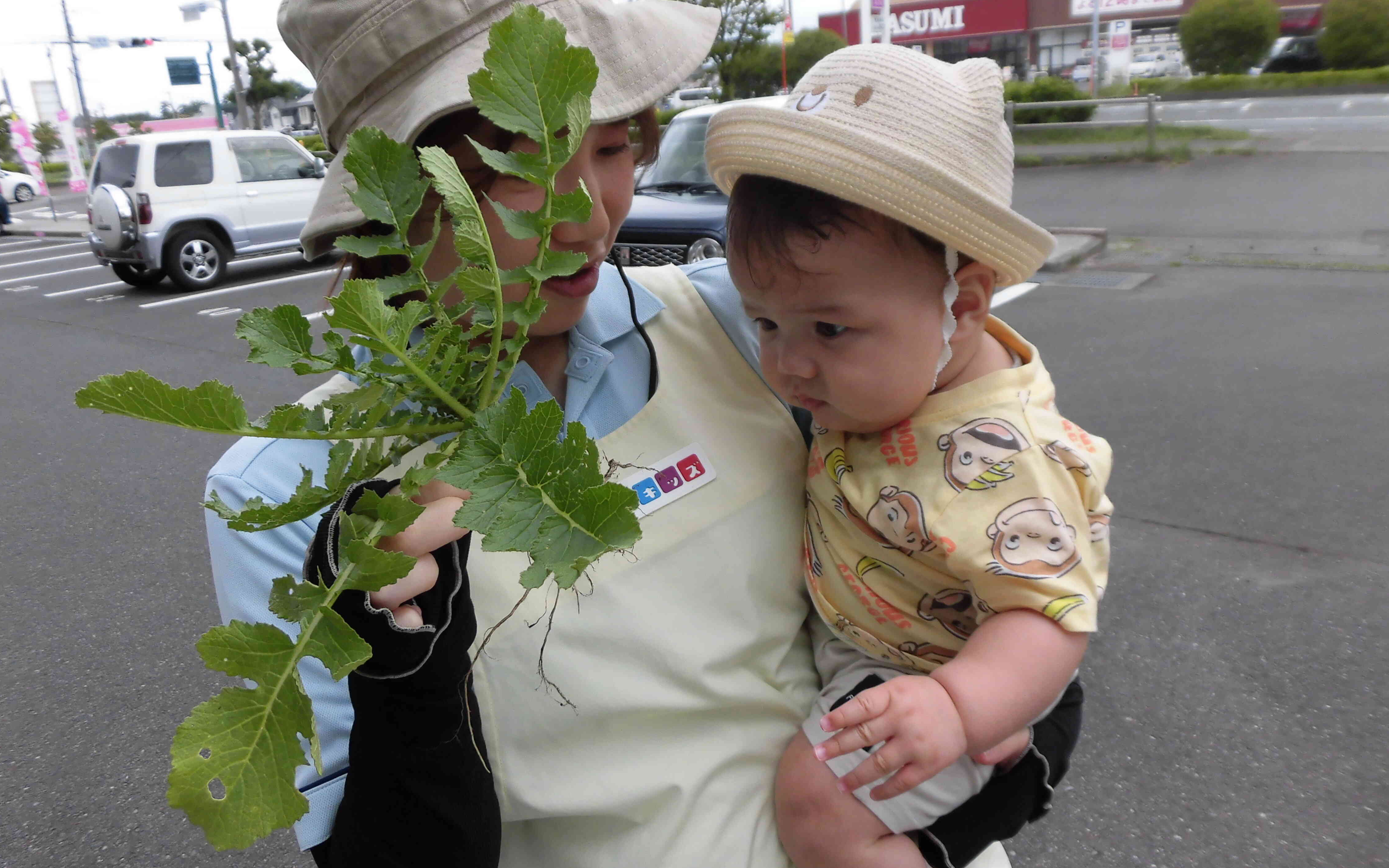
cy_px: 436
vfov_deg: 47.6
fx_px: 984
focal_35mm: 26
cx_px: 687
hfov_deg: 70.4
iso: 100
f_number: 3.1
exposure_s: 1/800
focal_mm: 4.3
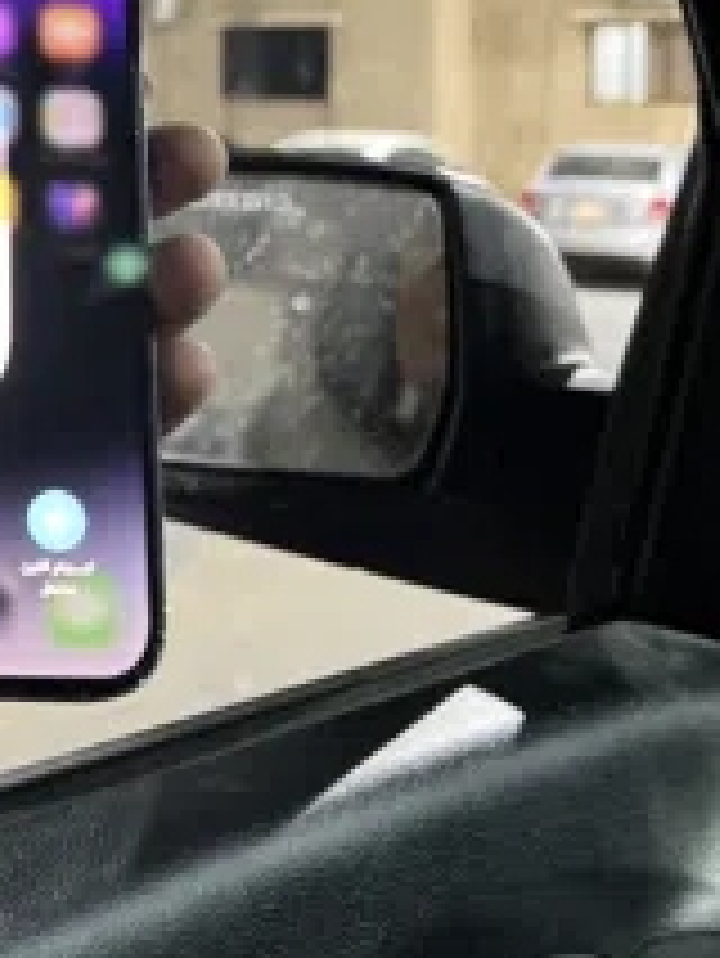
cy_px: 11
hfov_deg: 21.3
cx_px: -108
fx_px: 1801
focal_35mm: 65
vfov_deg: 28.1
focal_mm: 5.7
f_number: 1.5
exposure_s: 1/30
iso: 800
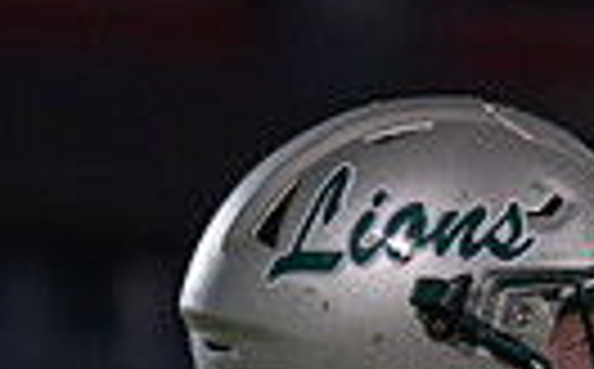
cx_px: 434
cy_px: 637
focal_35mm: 725
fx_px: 11717
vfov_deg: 1.8
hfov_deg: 2.9
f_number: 2.8
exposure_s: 1/1250
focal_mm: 123
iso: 1250
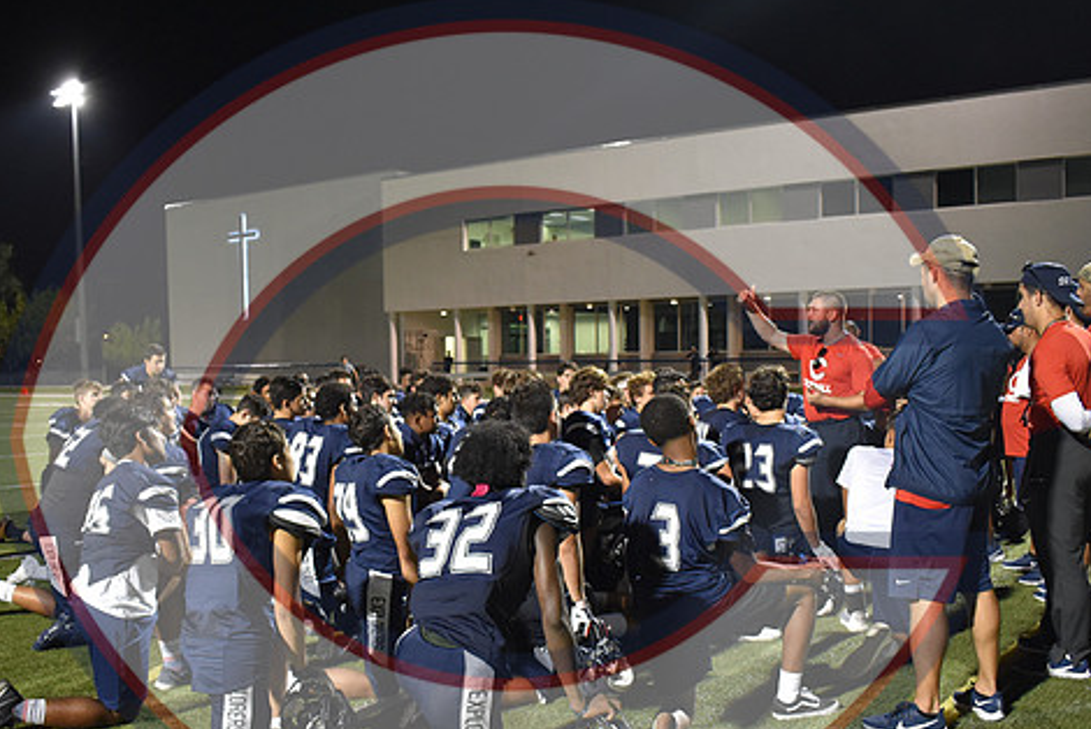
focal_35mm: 37
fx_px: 1122
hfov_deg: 51.8
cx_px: 497
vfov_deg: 35.9
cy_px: 438
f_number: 3.8
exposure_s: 1/60
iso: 1600
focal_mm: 20
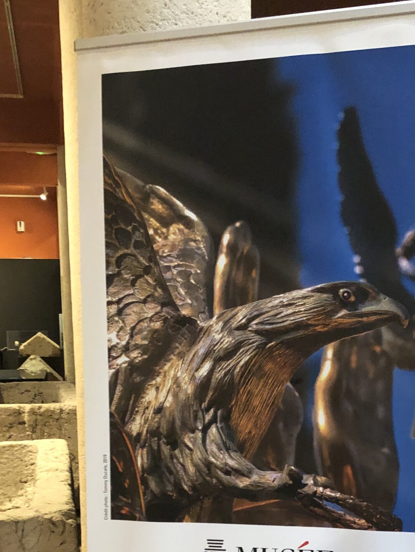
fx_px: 863
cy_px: 473
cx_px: 244
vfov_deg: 34.0
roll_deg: -0.5
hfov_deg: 27.0
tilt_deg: -12.4
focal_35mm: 54
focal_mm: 3.99
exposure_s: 1/6
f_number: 1.8
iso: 80
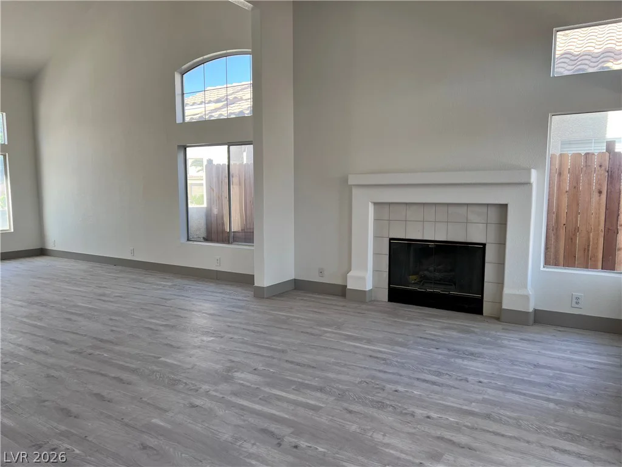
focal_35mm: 26
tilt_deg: -6.1
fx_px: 467
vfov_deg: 53.1
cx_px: 311
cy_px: 234
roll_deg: -0.5
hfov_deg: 67.3
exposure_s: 1/247
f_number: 1.5
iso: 50
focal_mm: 5.7
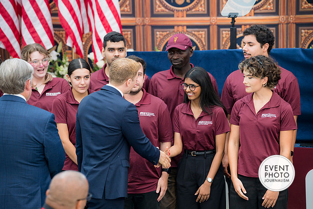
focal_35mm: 150
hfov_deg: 13.7
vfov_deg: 9.2
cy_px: 104
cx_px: 156
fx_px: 1304
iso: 100
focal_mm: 150
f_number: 4
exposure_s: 1/250
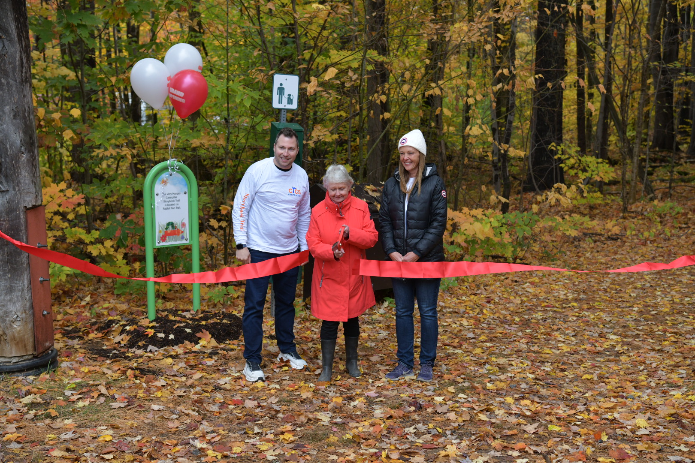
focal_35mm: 50
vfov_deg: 27.0
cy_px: 232
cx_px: 348
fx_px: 965
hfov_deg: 39.6
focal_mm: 50
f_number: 5
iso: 1000
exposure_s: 1/500
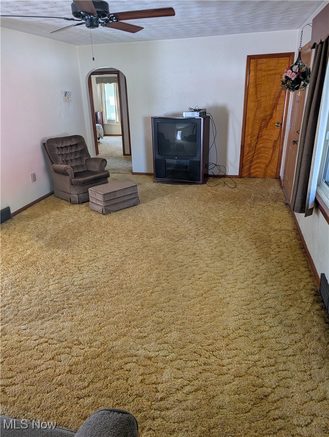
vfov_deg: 71.5
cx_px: 164
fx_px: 303
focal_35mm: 24
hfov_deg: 56.9
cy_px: 218
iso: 22
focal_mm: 6.9
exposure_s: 1/30.6
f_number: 1.68
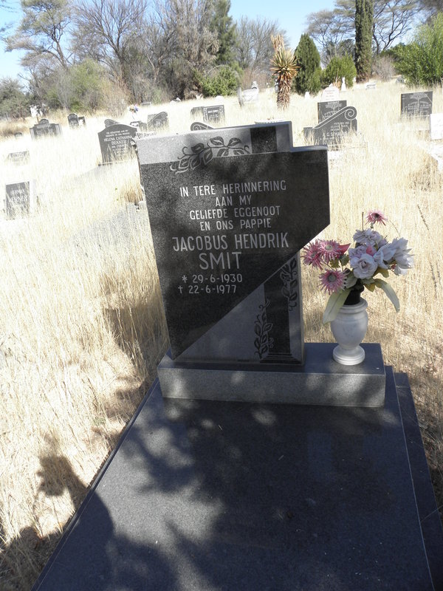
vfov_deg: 67.3
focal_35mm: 26
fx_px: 444
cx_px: 222
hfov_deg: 53.1
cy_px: 296
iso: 64
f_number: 5.6
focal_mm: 4.6
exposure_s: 1/125
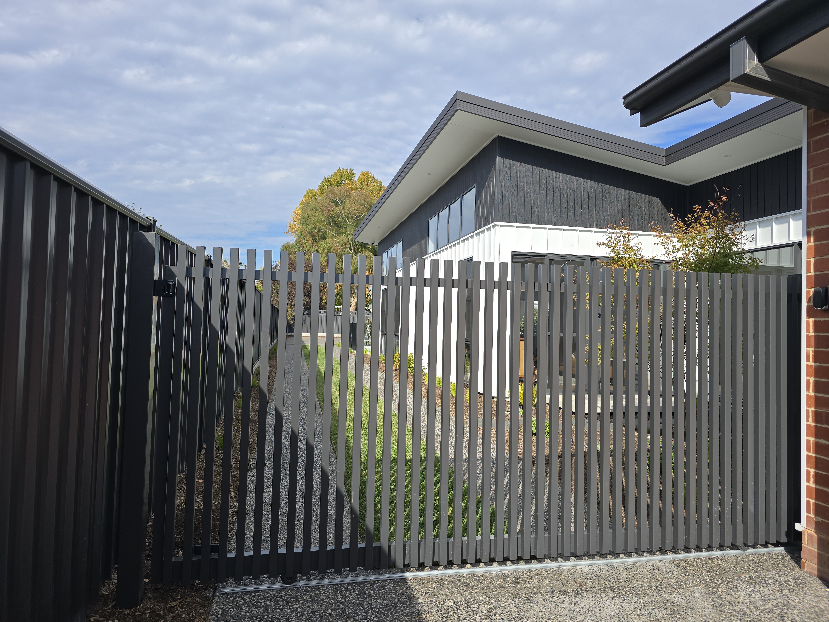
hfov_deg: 73.9
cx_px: 414
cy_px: 311
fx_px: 551
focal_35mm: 23
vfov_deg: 58.9
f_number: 1.7
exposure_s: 1/820
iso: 12
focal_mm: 6.3
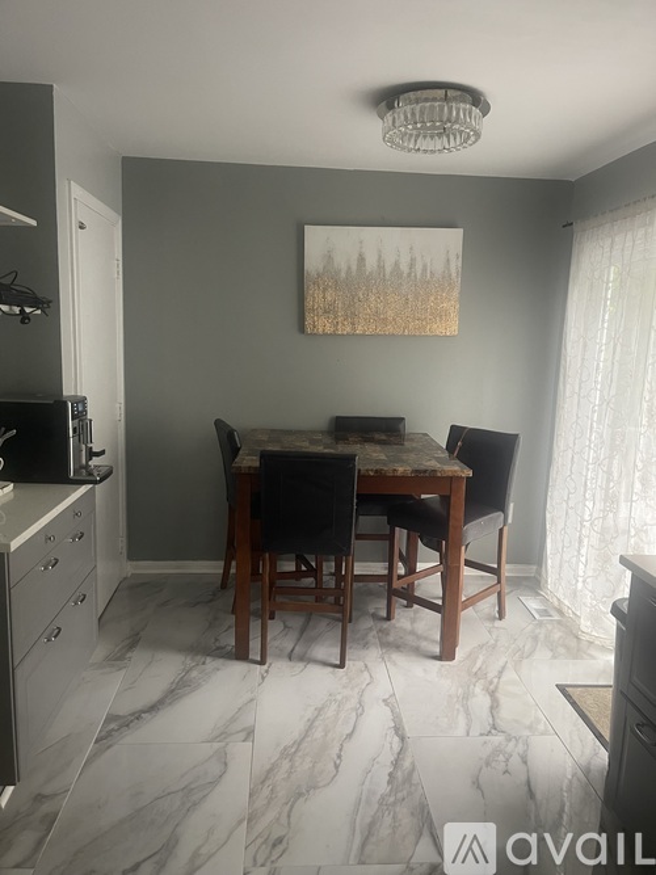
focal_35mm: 25
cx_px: 328
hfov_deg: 54.9
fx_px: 632
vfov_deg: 69.4
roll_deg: -1.9
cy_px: 438
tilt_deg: -9.5
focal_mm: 5.1
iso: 250
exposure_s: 1/60
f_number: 1.6
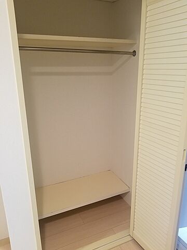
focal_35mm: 26
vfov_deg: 67.3
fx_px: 187
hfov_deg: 53.1
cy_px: 125
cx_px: 94
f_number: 1.7
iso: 250
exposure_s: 1/11
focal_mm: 4.25
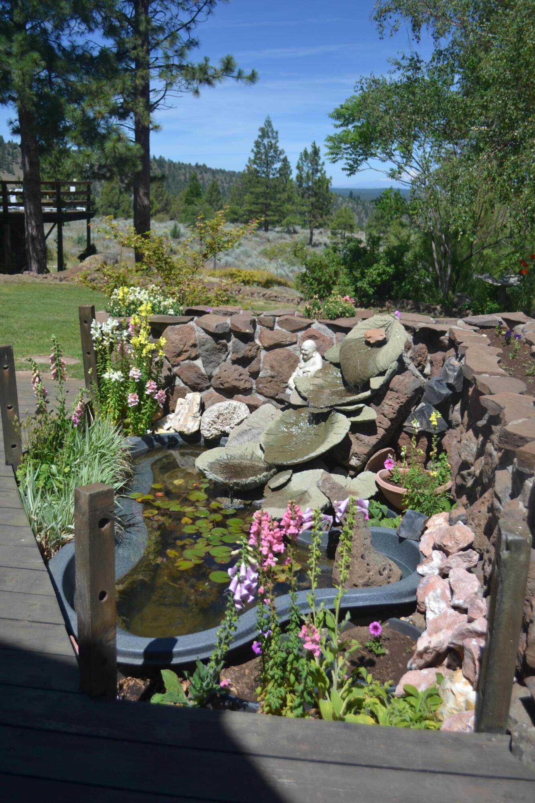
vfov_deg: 61.9
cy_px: 402
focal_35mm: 30
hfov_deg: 43.6
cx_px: 268
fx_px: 669
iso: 100
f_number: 3.8
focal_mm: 20
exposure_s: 1/1000
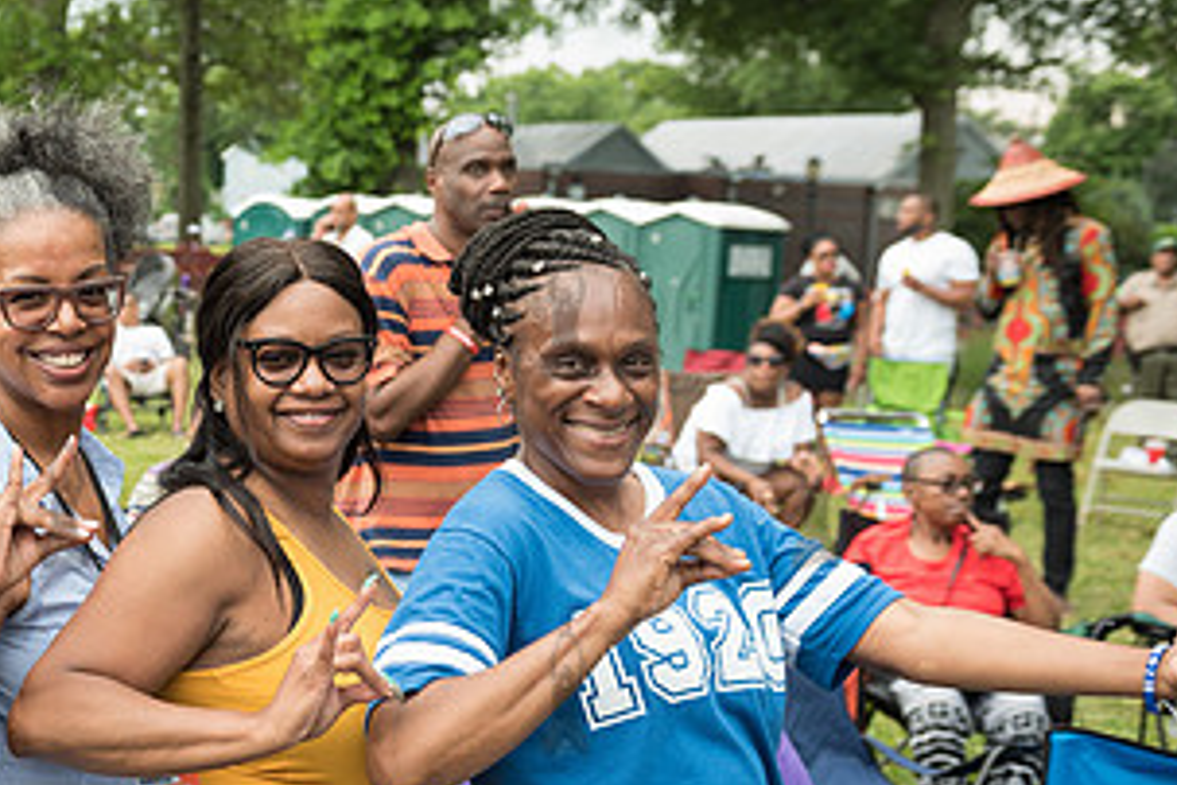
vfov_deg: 20.9
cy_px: 499
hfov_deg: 29.4
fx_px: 2125
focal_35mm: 65
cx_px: 62
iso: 500
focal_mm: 34
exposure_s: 1/200
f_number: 4
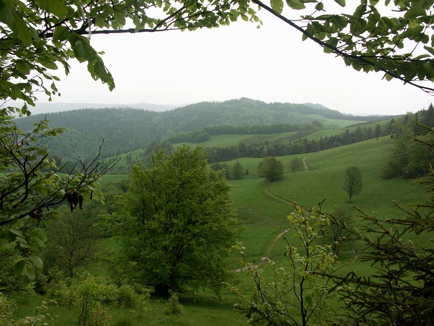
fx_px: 389
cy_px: 163
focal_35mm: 31
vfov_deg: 45.4
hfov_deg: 58.4
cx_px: 217
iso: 64
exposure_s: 1/80
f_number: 5.6
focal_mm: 8
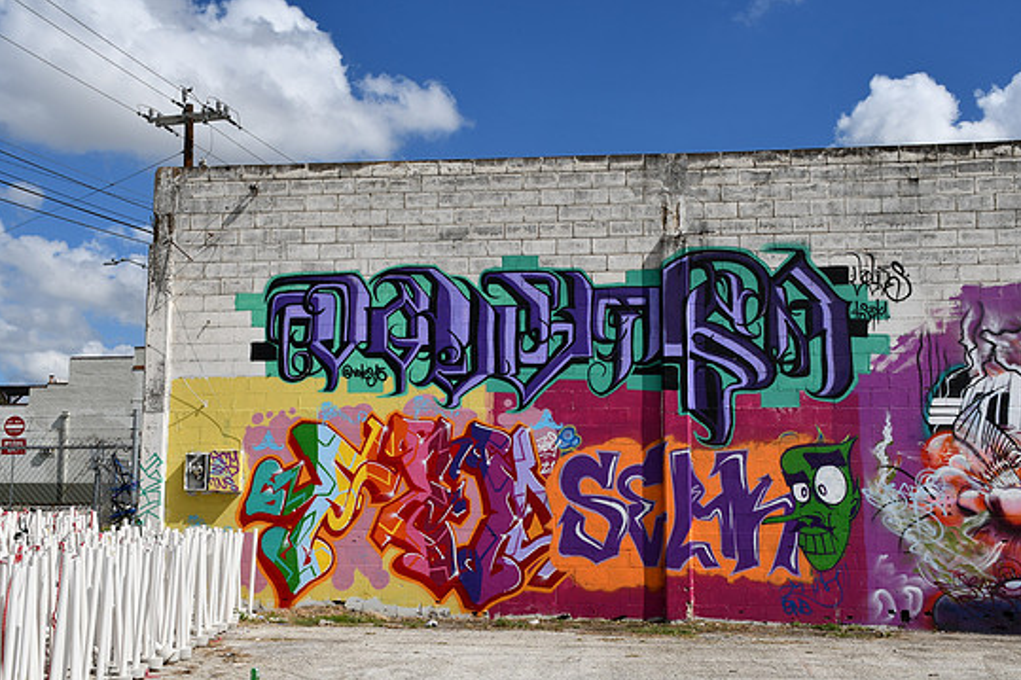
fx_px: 1191
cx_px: 513
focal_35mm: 42
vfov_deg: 31.9
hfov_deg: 46.4
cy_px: 365
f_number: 11
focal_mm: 26
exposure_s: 1/500
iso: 100
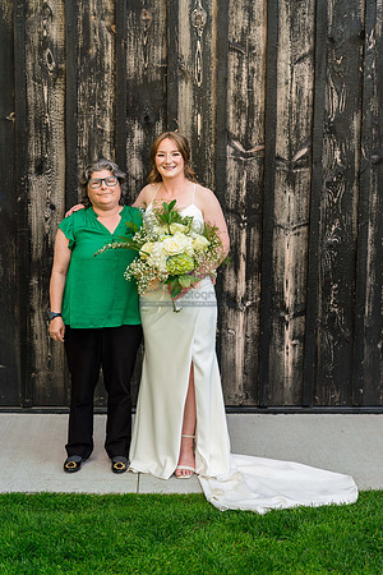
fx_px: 894
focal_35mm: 56
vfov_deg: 35.6
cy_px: 288
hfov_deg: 24.2
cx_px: 192
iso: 400
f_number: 4.5
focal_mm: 56
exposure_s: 1/320
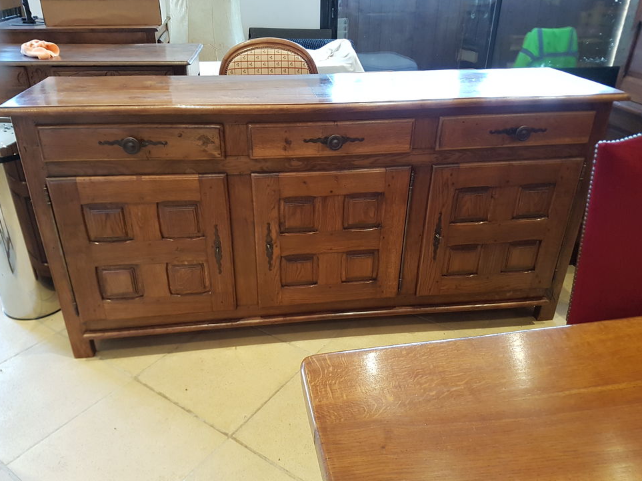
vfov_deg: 51.3
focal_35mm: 27
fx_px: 501
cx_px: 313
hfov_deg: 65.3
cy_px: 246
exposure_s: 1/33
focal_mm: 4.2
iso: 160
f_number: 1.7
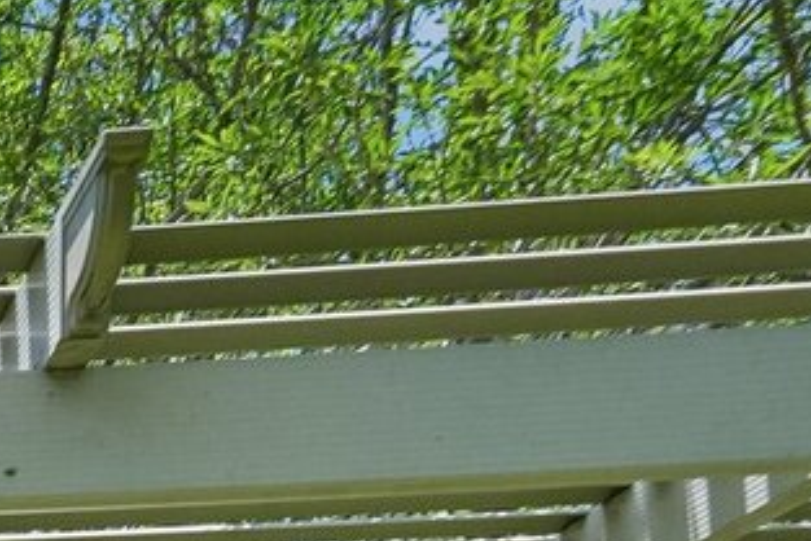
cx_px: -803
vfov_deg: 12.8
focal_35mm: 88
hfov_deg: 17.1
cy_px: 1209
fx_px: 1983
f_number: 8
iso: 800
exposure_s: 1/1000
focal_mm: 17
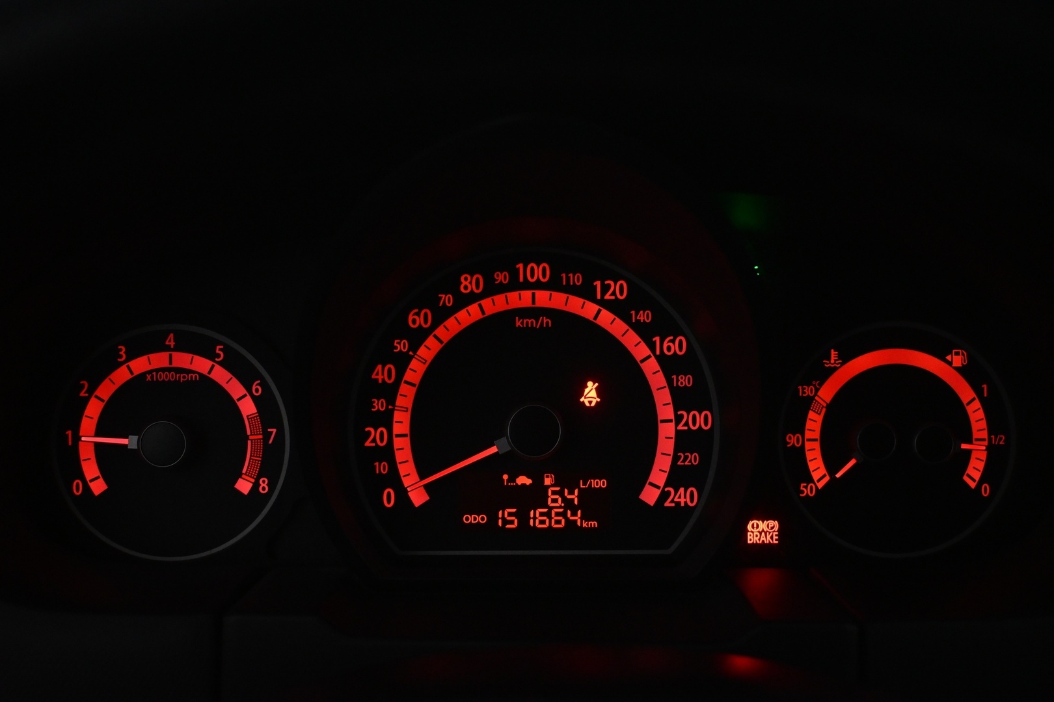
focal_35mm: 47
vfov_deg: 28.5
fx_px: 1383
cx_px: 527
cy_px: 351
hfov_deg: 41.7
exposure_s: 1/125
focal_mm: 31.5
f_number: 5
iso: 2800
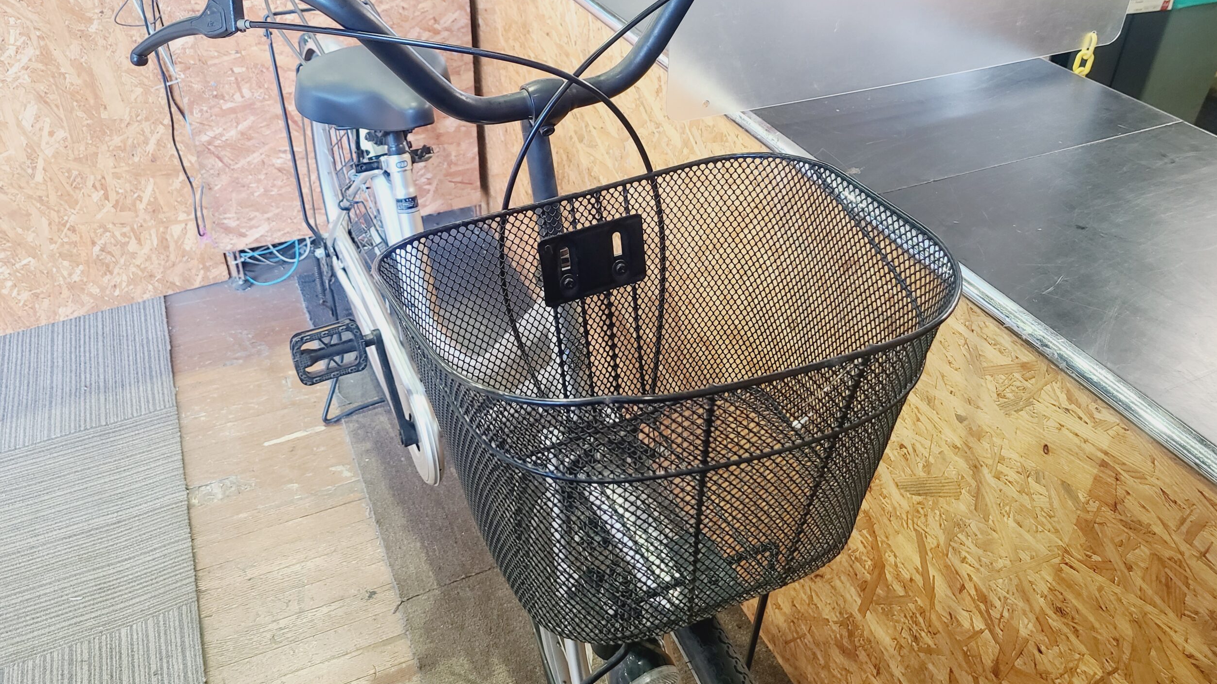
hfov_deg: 66.1
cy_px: 235
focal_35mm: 29
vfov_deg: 39.8
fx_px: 936
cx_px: 622
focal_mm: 5.4
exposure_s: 1/50
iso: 250
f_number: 1.8
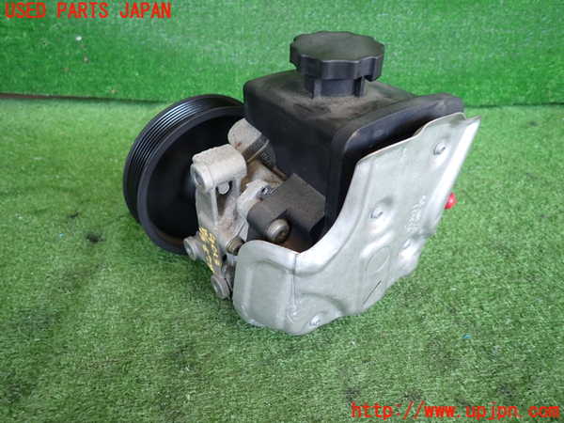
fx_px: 407
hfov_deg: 69.4
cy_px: 212
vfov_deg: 54.9
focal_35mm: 25
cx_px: 282
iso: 200
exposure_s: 1/50
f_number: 2
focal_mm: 4.5
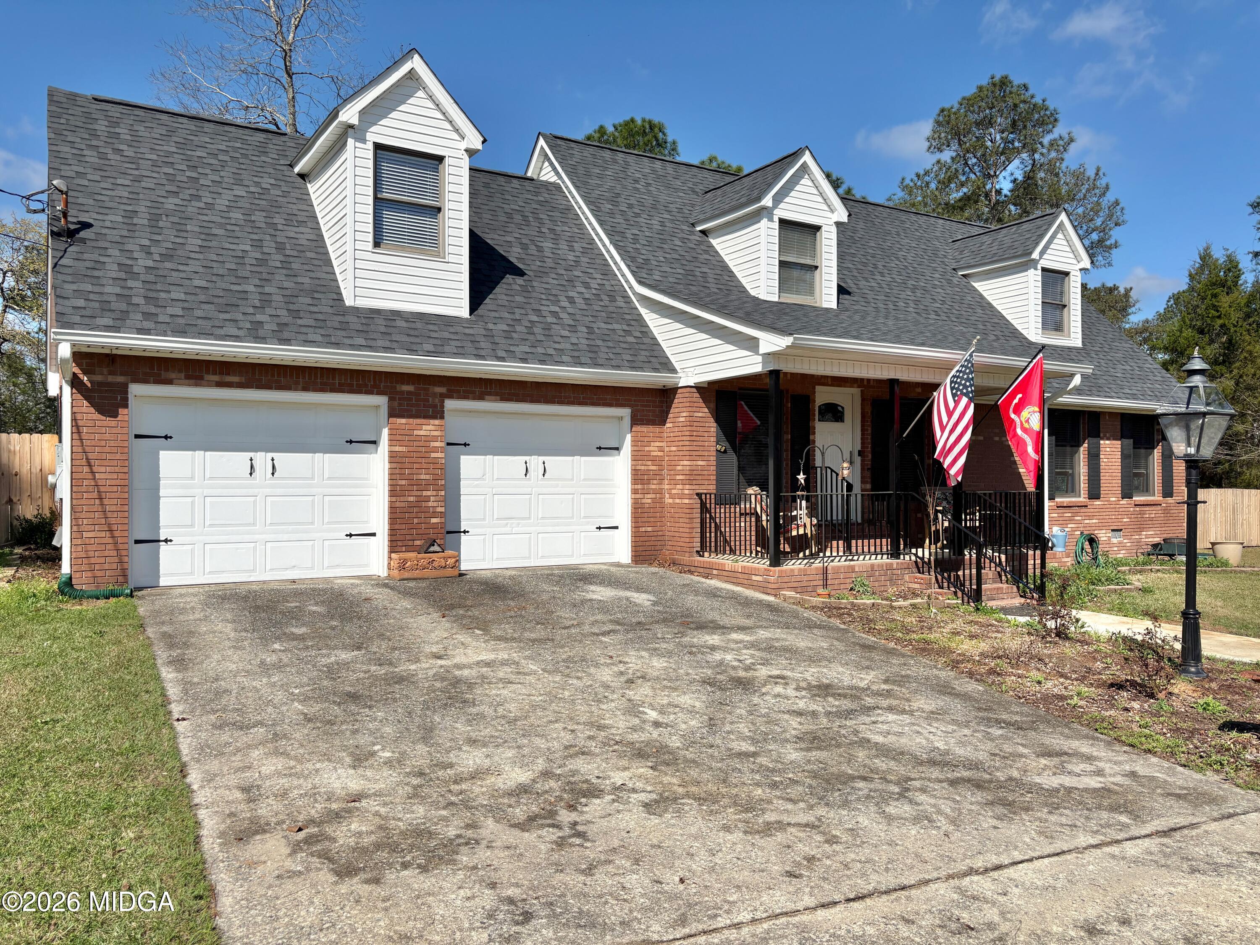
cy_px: 472
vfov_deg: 53.1
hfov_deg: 67.3
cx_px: 630
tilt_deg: +1.0
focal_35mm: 26
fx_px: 946
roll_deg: -0.1
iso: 50
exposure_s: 1/5348
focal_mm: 5.96
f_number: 1.6
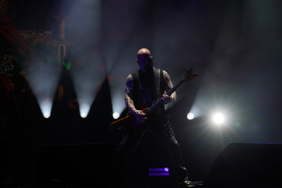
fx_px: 462
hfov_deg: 33.9
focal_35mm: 59
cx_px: 141
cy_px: 94
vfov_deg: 23.0
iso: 100
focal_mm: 59
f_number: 8
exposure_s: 1/400
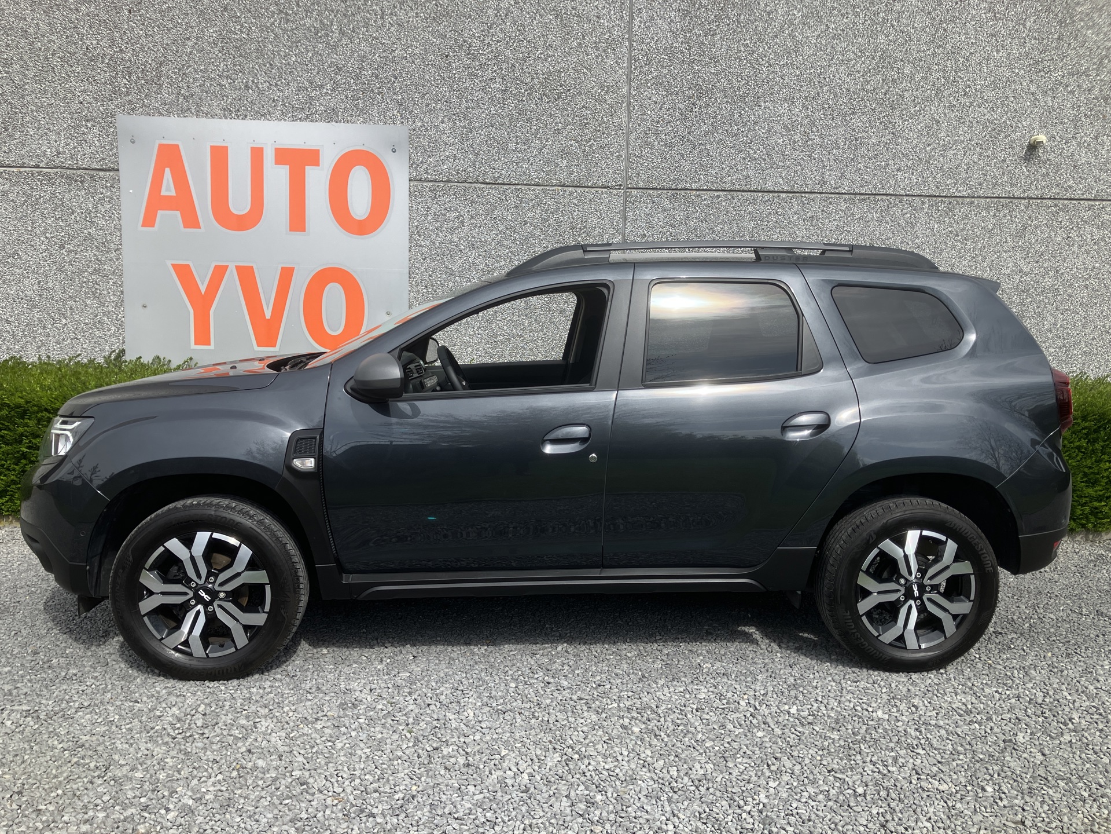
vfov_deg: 49.7
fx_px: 899
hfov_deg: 63.4
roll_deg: +0.0
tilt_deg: -5.9
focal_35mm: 28
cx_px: 556
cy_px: 417
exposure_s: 1/1621
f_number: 1.8
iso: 32
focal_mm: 3.99
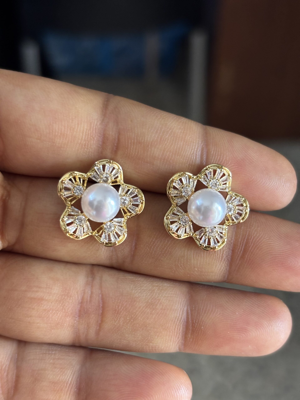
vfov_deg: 36.8
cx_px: 150
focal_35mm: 52
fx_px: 601
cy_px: 200
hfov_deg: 28.0
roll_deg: -4.3
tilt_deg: -43.5
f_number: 1.6
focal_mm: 5.96
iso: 125
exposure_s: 1/50
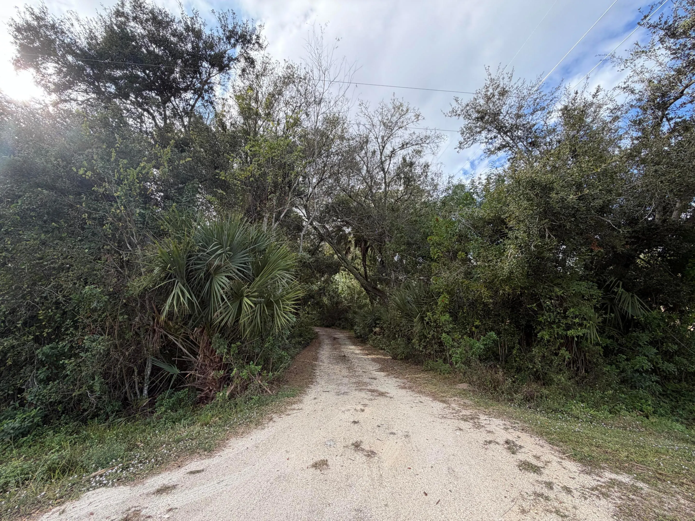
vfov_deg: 85.7
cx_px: 348
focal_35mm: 14
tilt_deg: +9.8
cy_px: 260
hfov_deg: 102.1
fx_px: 281
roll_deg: +0.2
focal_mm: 2.22
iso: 50
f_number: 2.2
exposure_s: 1/502
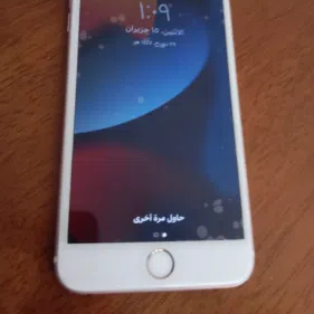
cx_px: 154
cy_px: 102
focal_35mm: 34
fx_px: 349
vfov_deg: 47.6
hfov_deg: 48.4
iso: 1198
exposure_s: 1/16.7
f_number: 2.2
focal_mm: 3.65
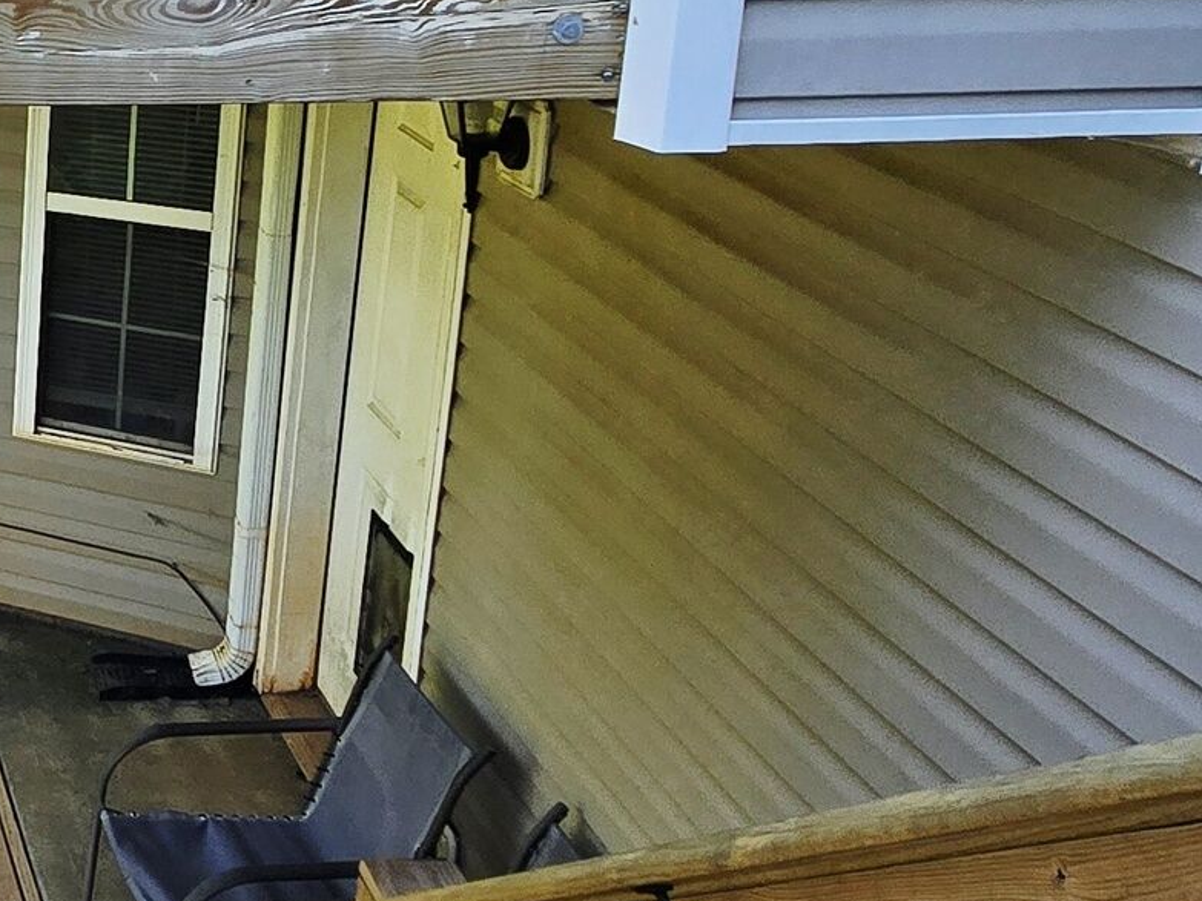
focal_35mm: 51
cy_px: 236
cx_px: -491
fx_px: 1771
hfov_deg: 28.2
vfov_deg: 28.2
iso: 50
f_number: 2.2
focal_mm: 2.2
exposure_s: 1/455
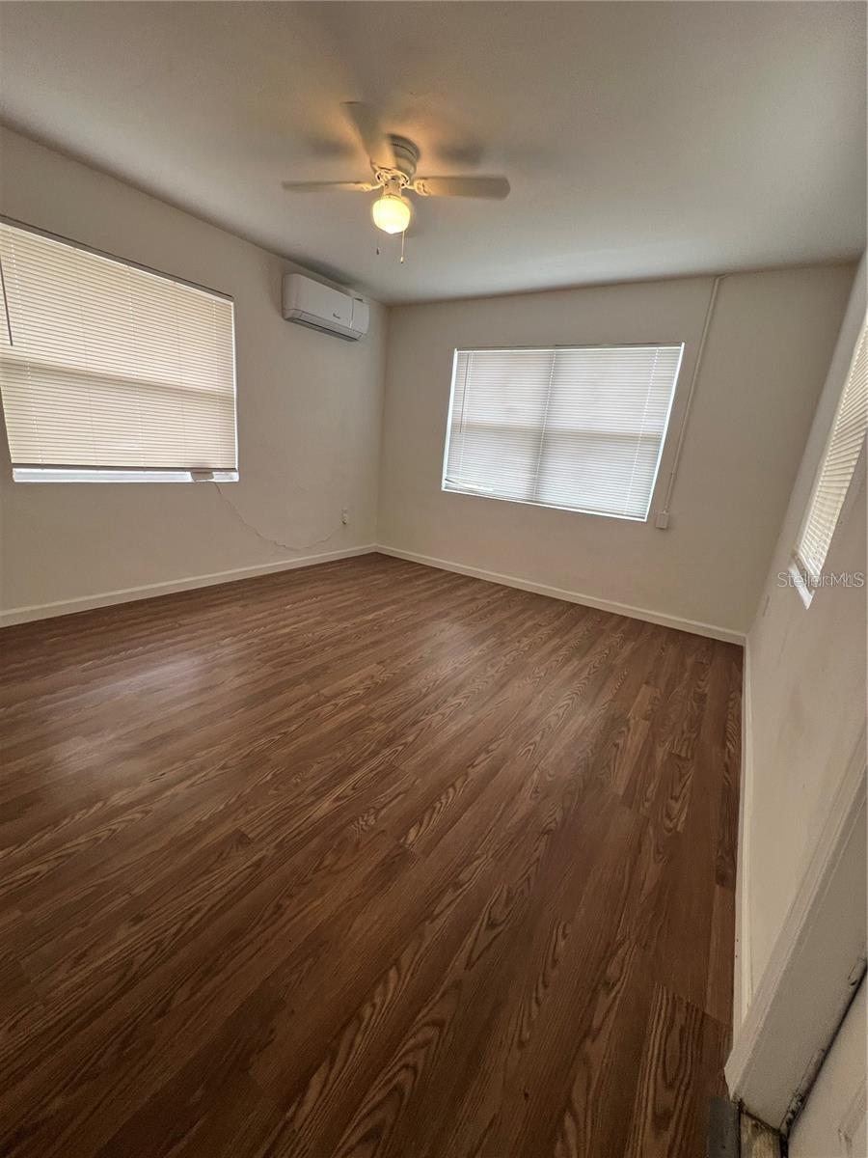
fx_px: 435
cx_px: 434
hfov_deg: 89.9
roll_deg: -6.9
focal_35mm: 13
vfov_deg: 106.2
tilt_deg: -15.0
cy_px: 579
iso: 80
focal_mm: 1.57
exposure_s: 1/99
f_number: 1.8
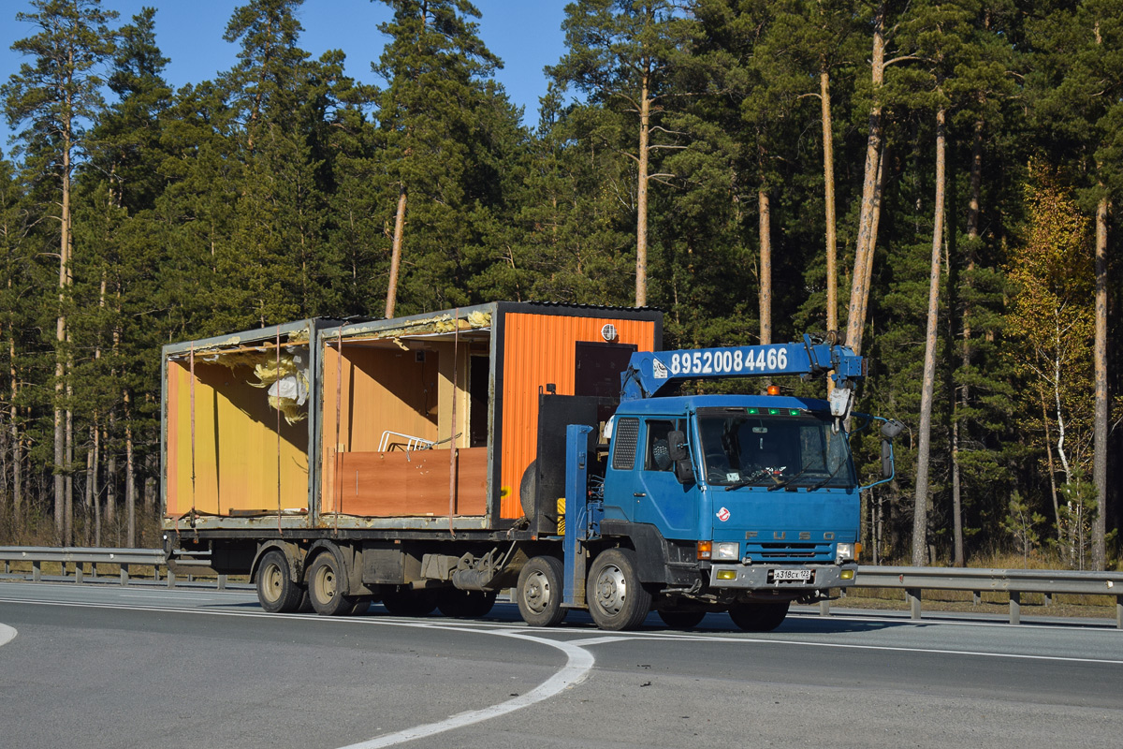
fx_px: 2573
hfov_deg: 24.6
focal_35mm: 82
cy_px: 374
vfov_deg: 16.6
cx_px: 562
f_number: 7.1
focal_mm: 55
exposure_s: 1/1600
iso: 200
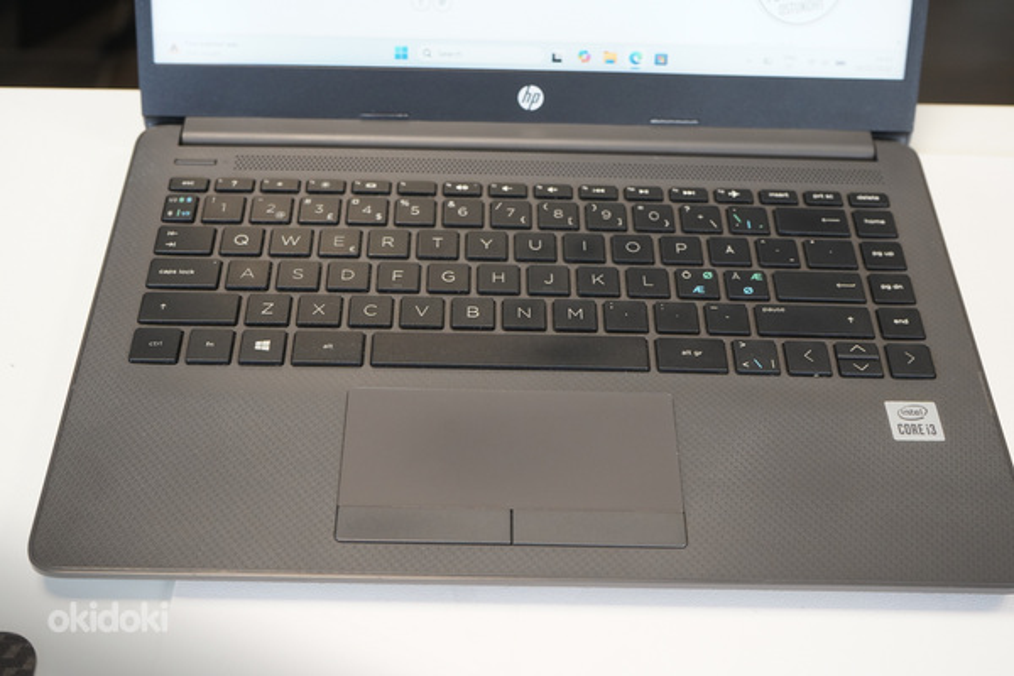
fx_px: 1408
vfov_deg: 27.0
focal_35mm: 50
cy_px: 338
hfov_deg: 39.6
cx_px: 507
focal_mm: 50
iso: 2500
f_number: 7.1
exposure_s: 1/100
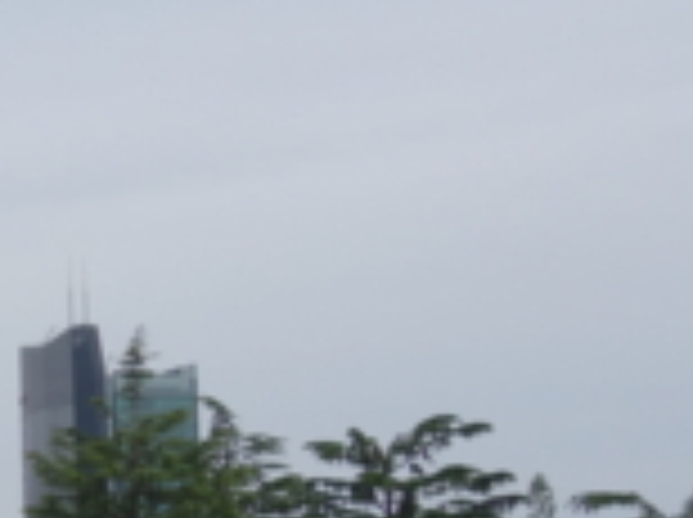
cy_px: 502
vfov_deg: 10.5
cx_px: -886
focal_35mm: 140
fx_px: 2798
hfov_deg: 11.9
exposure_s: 1/640
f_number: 5.6
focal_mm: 10.4
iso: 125
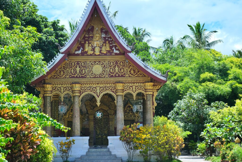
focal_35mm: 53
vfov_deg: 25.5
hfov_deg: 37.5
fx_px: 356
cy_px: 81
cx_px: 121
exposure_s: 1/800
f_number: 4.5
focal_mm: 35
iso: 320
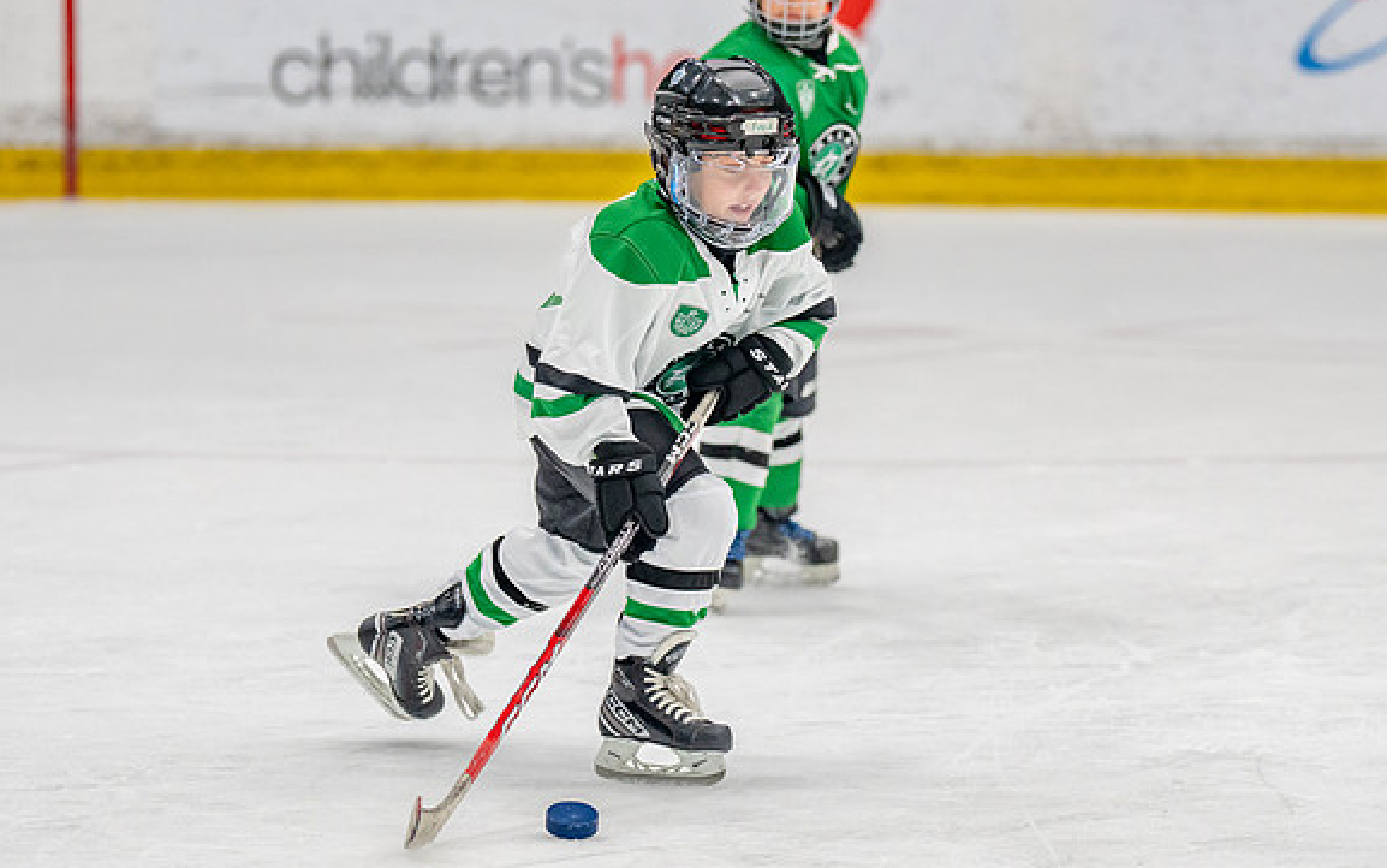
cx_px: 747
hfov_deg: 9.7
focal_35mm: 217
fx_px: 8205
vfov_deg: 6.1
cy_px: 530
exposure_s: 1/1600
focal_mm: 128
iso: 1000
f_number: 2.8
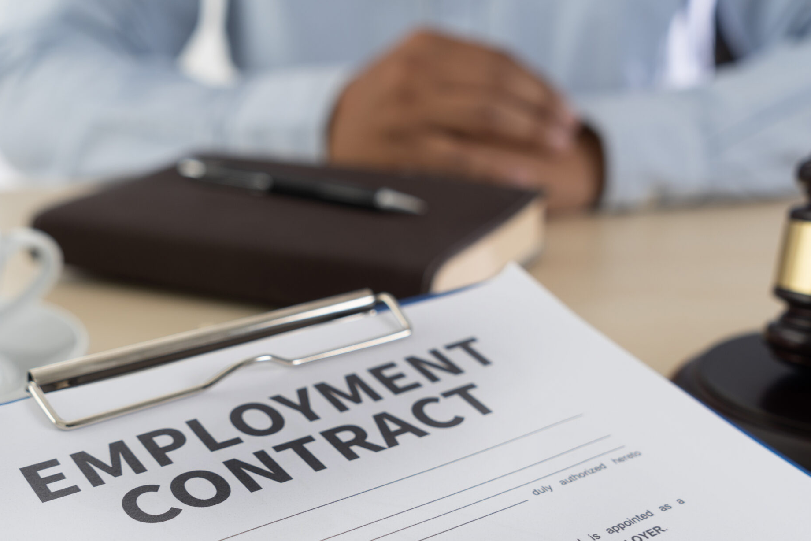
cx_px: 435
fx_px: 1284
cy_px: 339
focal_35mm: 57
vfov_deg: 23.7
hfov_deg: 35.0
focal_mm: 41
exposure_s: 1/160
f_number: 5
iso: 200
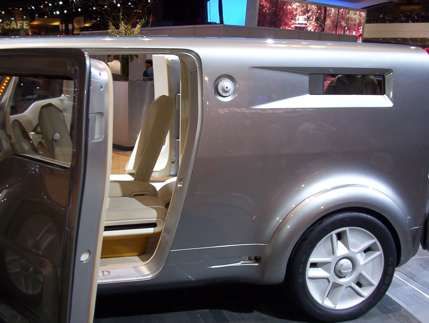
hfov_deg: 42.8
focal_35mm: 44
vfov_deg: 33.0
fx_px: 546
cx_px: 188
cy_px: 169
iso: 140
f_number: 4.5
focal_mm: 6
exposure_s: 1/30
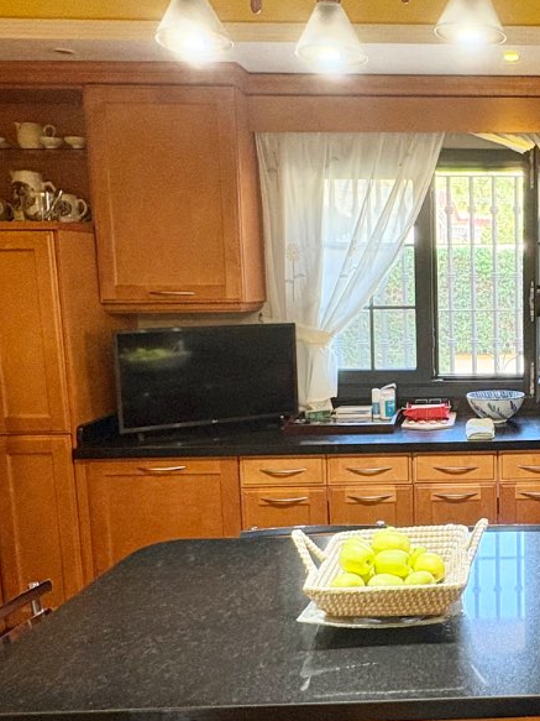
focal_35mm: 36
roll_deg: +0.3
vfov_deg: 51.4
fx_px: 749
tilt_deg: -6.0
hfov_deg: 35.8
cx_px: 539
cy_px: 365
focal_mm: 2.22
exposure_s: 1/50
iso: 320
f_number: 2.2
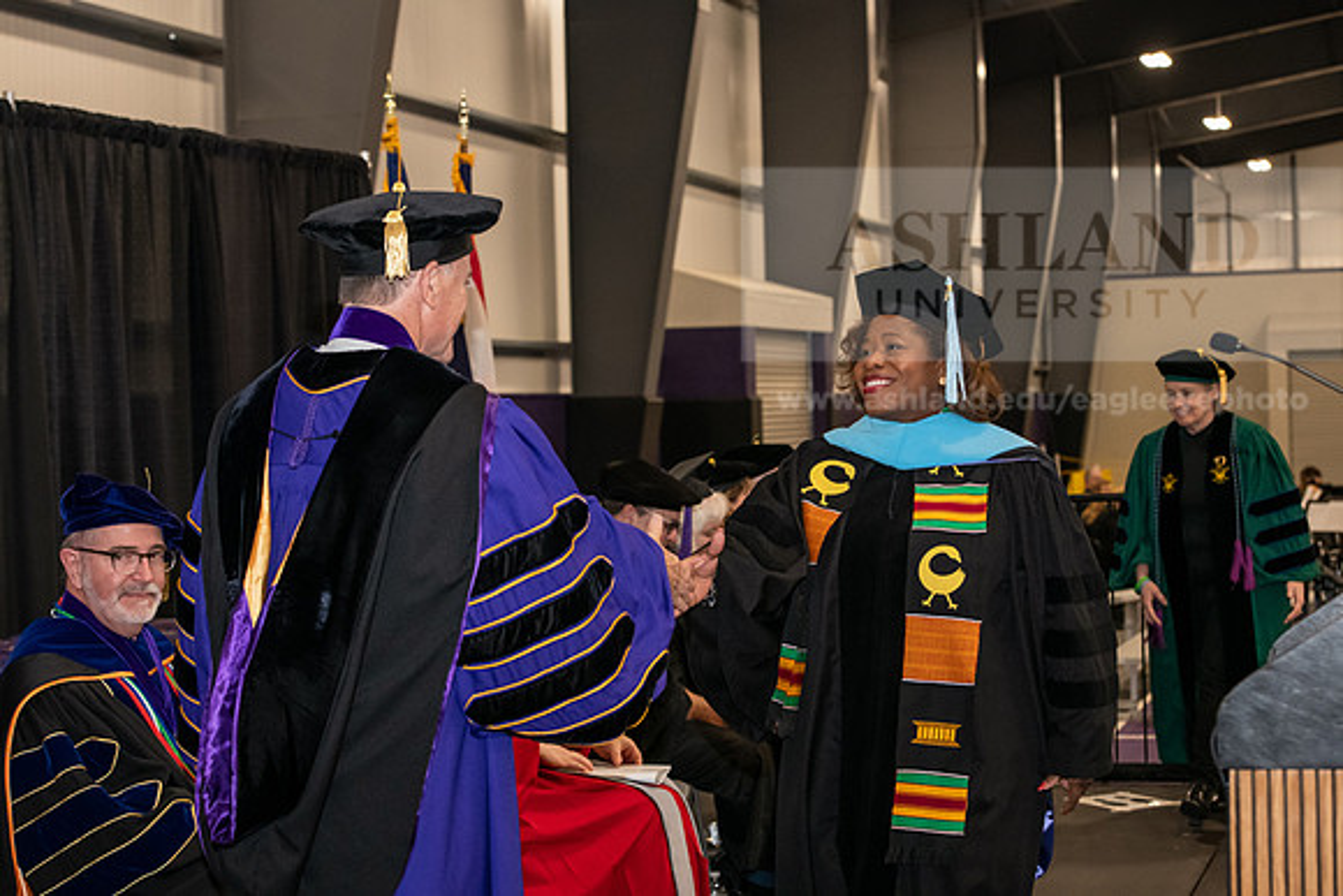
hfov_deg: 28.8
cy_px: 448
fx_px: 2612
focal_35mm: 70
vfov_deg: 19.5
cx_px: 672
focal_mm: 70
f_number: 5.6
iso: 2500
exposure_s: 1/200
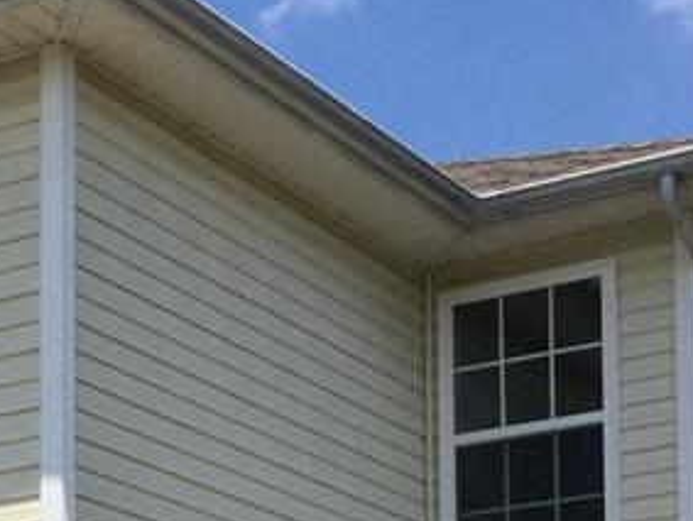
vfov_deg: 12.5
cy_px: 807
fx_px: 2245
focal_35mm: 112
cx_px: 59
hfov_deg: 17.3
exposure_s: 1/1072
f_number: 2.4
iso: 25
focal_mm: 3.3
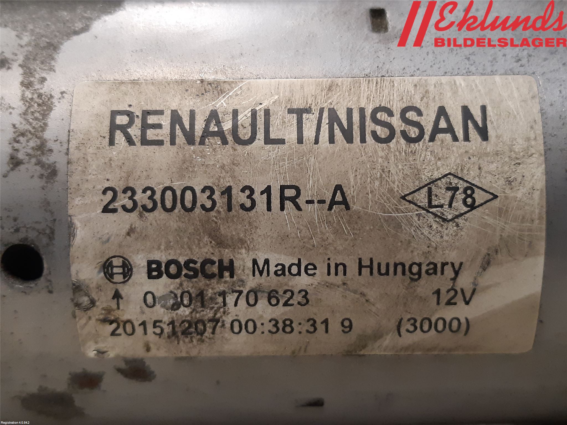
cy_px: 212
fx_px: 426
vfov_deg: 53.1
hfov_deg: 67.3
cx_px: 284
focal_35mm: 26
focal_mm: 3.93
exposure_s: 1/50
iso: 200
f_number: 1.7
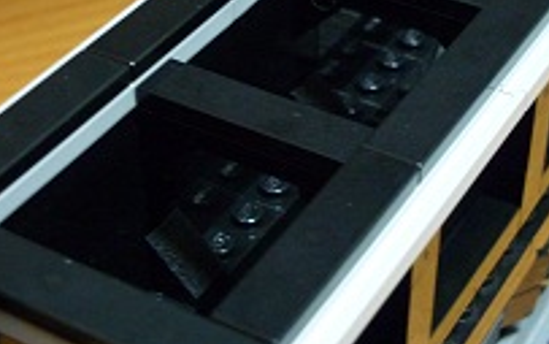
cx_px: 304
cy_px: 122
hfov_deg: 24.1
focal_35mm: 86
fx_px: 1287
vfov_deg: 15.2
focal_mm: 7.4
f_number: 3.1
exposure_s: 1/8
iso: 400
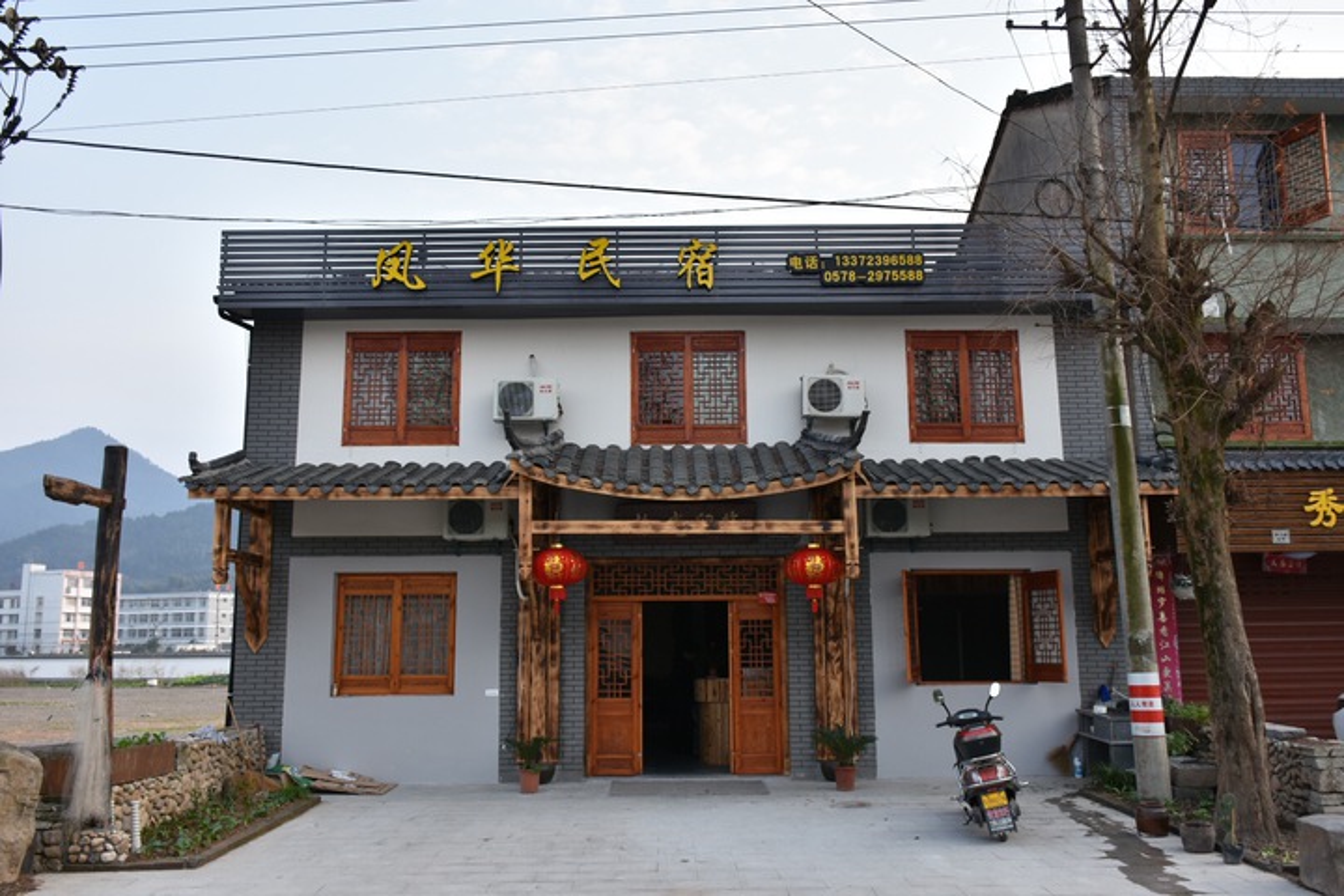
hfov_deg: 61.9
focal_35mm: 30
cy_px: 448
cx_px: 672
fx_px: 1120
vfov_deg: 43.6
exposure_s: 1/125
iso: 125
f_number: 5.6
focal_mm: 20
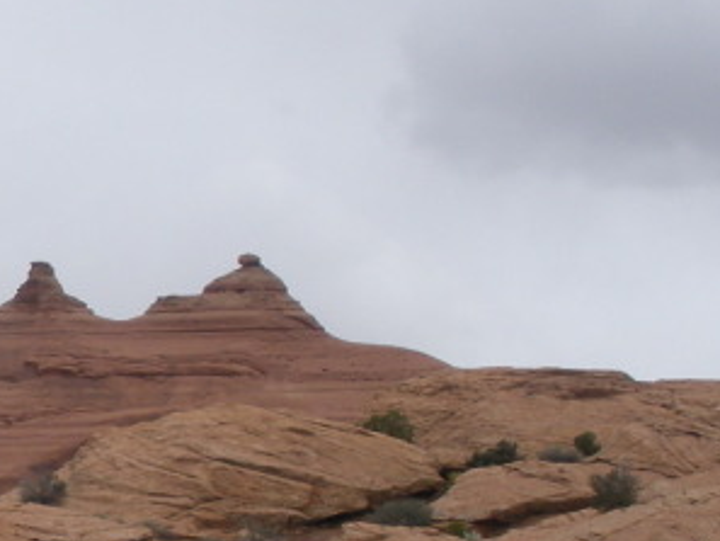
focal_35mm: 124
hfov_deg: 15.2
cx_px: -201
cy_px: 320
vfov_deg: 12.0
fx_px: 2580
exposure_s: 1/419
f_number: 5.6
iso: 64
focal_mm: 6.3
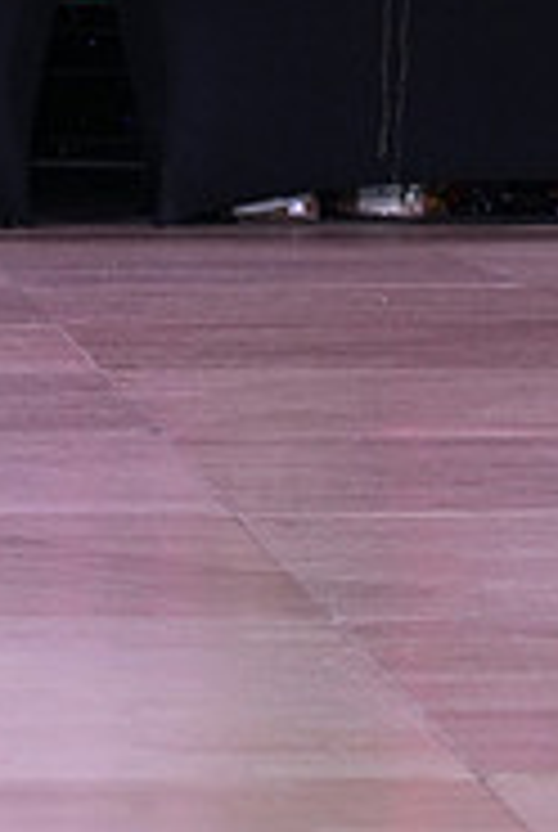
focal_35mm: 216
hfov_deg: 6.3
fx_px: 5003
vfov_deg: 9.3
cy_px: -414
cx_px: -259
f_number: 5
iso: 2500
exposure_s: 1/250
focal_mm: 69
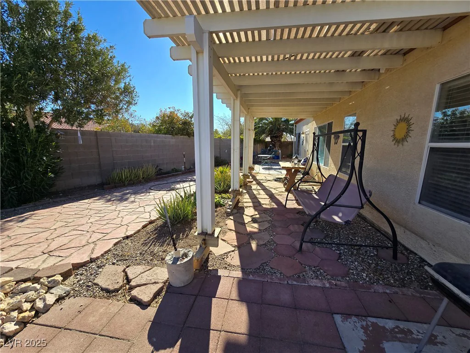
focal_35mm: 13
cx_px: 235
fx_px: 177
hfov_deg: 106.2
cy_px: 176
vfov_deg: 89.9
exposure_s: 1/1354
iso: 50
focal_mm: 2.2
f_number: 2.2
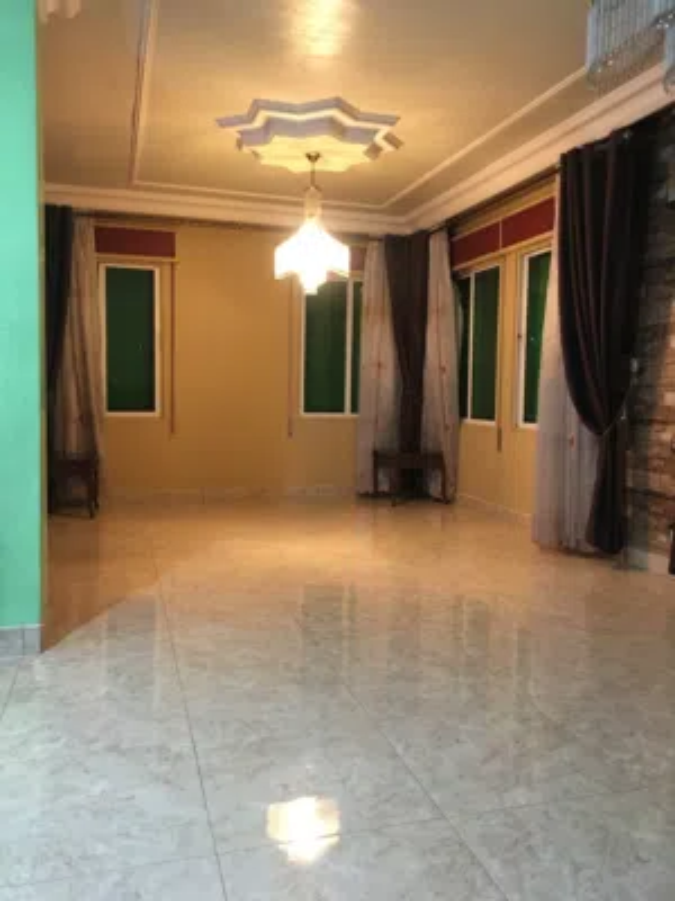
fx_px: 754
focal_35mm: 29
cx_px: 338
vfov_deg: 61.7
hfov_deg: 48.2
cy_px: 450
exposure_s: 1/8
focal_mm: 4.15
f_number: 2.2
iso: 100
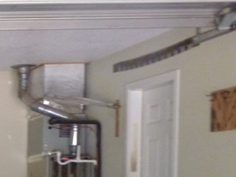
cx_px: -185
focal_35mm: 104
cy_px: 268
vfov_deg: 13.4
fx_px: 709
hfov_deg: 16.1
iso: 320
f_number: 3.3
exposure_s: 1/60
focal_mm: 5
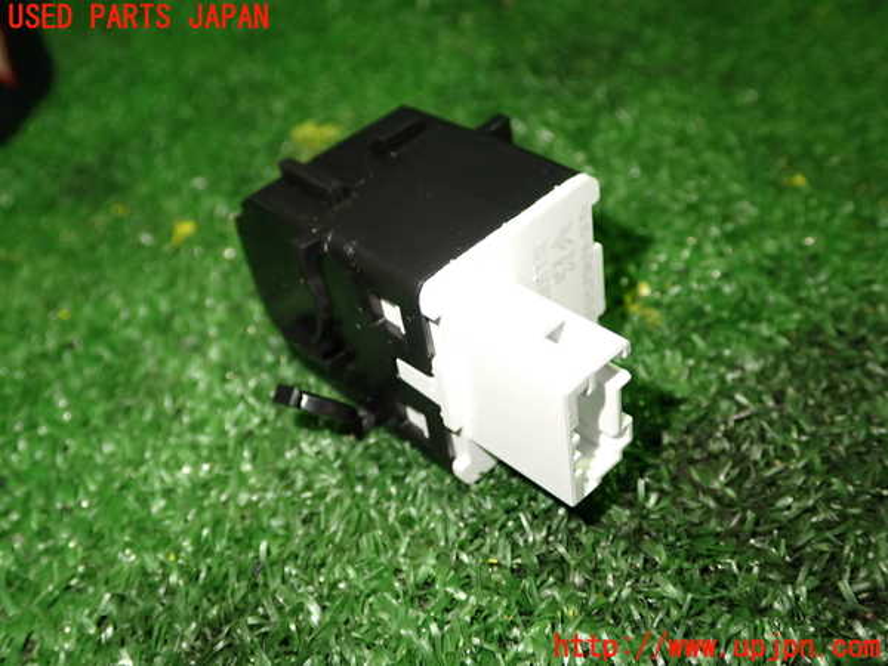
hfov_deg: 49.0
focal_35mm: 38
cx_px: 444
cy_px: 333
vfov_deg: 37.7
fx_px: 975
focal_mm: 6.83
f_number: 2.7
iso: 320
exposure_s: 1/40
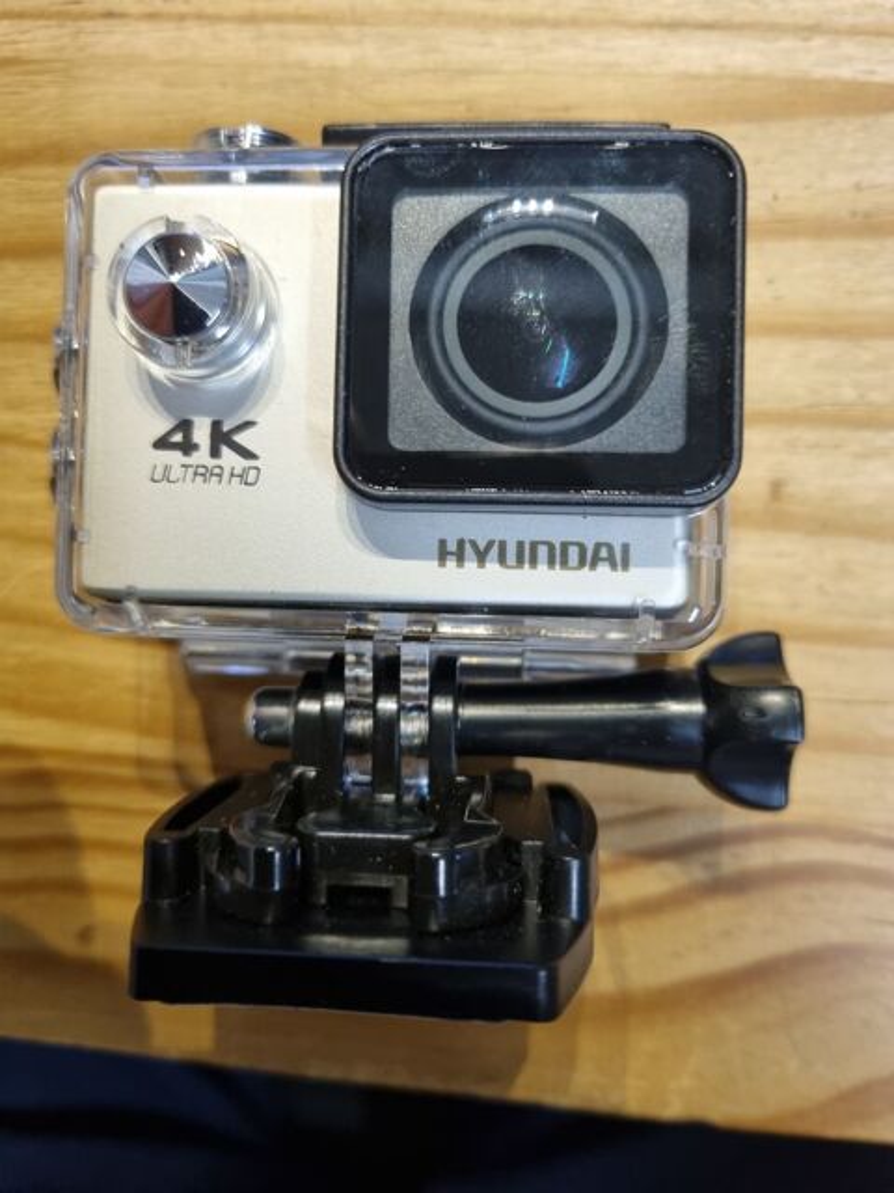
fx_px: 895
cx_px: 447
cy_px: 596
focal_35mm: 26
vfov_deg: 67.3
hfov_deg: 53.1
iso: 500
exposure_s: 1/50
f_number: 1.8
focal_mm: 5.4
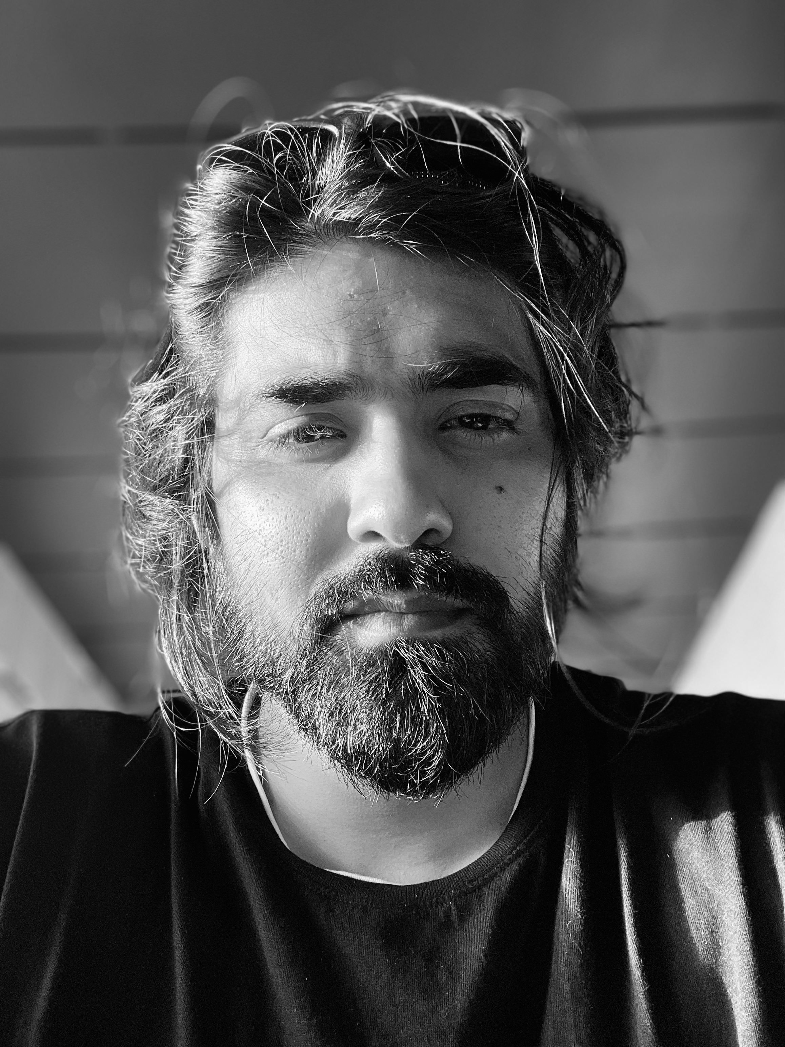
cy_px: 524
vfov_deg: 60.0
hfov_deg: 46.8
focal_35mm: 30
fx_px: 907
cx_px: 392
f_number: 2.2
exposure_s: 1/103
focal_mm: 2.71
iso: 100
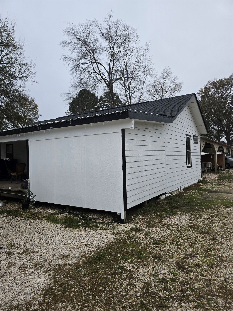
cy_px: 156
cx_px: 116
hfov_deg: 58.9
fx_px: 206
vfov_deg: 73.9
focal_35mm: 23
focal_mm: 6.3
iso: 50
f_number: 1.7
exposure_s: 1/180
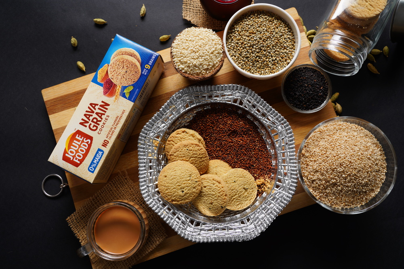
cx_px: 202
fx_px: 382
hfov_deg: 55.8
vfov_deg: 38.9
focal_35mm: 34
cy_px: 134
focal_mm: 34
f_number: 10
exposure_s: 1/125
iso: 100
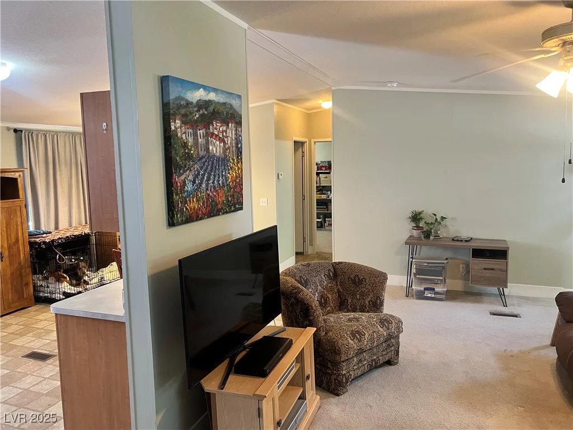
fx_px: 430
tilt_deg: -6.3
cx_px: 286
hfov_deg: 67.3
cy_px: 215
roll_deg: +1.2
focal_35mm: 26
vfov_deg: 53.1
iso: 320
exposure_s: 1/60
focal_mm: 5.7
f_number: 1.5
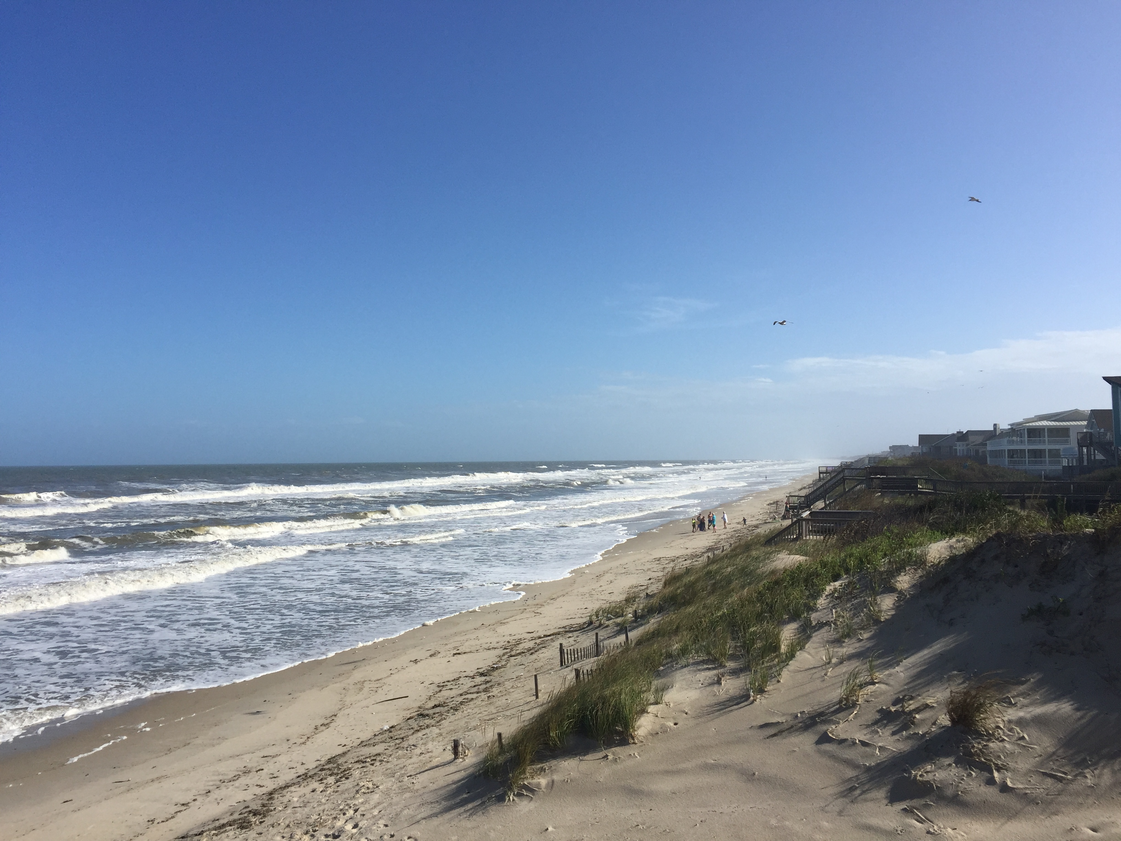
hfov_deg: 61.7
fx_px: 939
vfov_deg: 48.2
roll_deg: -0.5
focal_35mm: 29
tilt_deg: +3.2
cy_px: 420
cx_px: 560
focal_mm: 4.15
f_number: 2.2
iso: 32
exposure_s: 1/3597
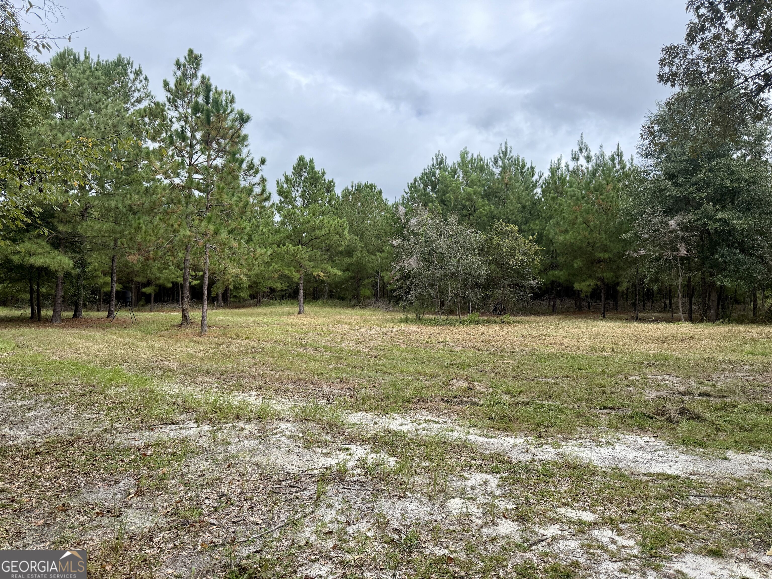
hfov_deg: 71.6
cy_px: 290
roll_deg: -0.2
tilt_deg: -0.4
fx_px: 535
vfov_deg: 56.8
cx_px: 386
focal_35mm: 24
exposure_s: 1/2801
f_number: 1.78
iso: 100
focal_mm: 6.76
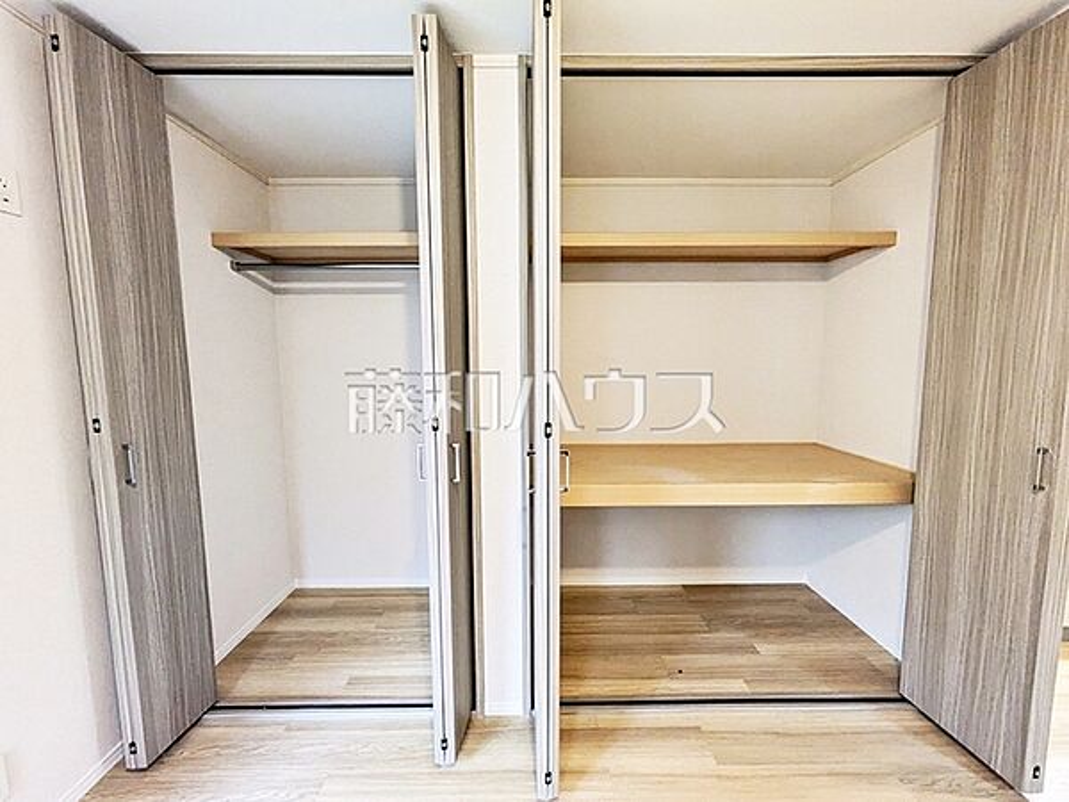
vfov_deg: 85.7
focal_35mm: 14
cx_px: 534
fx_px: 432
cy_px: 401
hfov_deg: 102.1
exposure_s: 1/33.3
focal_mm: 1.83
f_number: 2.2
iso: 538
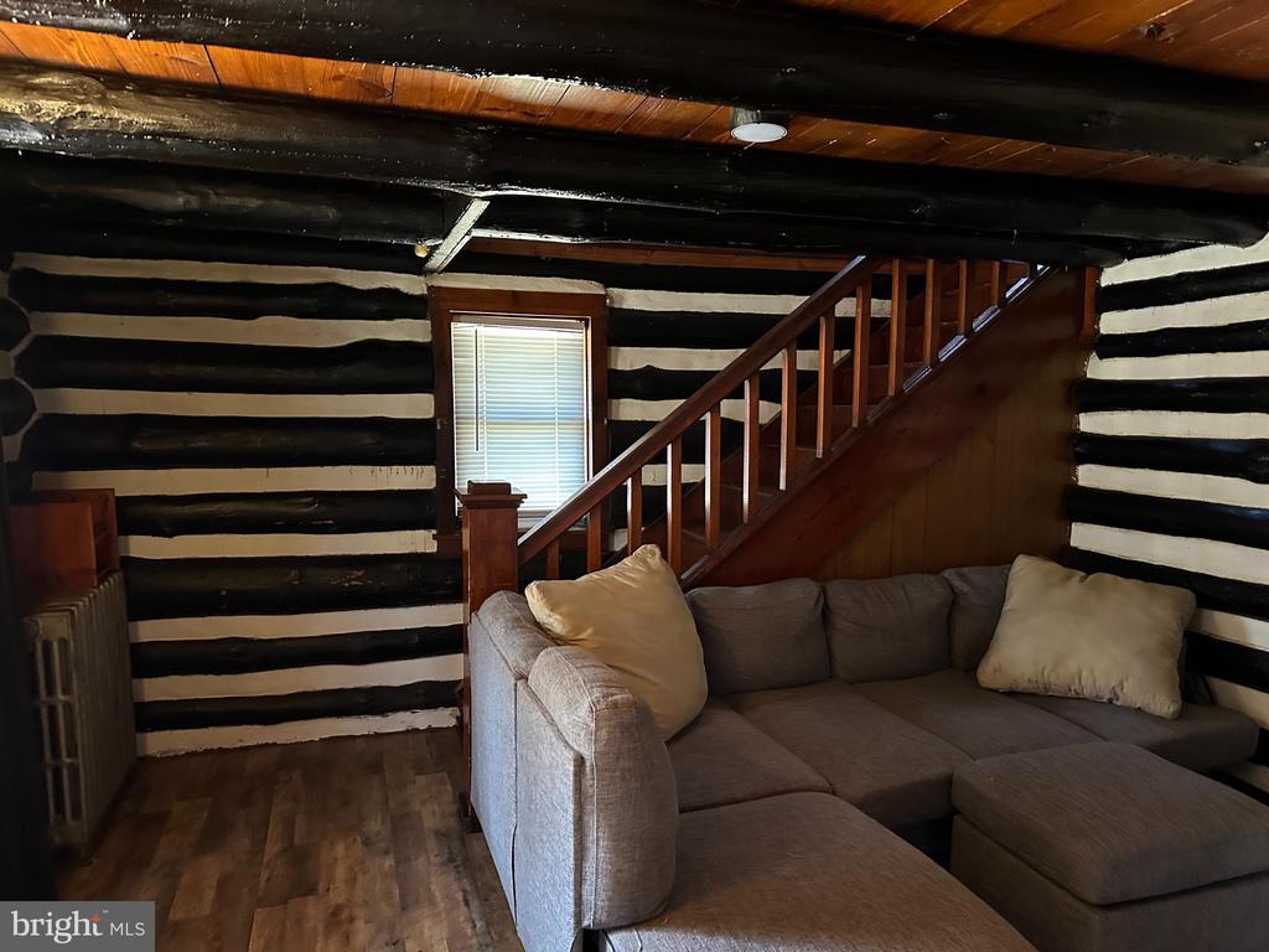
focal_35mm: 24
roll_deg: -1.9
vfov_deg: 56.8
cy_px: 476
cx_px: 634
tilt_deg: -5.7
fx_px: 880
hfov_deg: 71.6
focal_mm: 6.86
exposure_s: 1/30
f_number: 1.78
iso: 1000
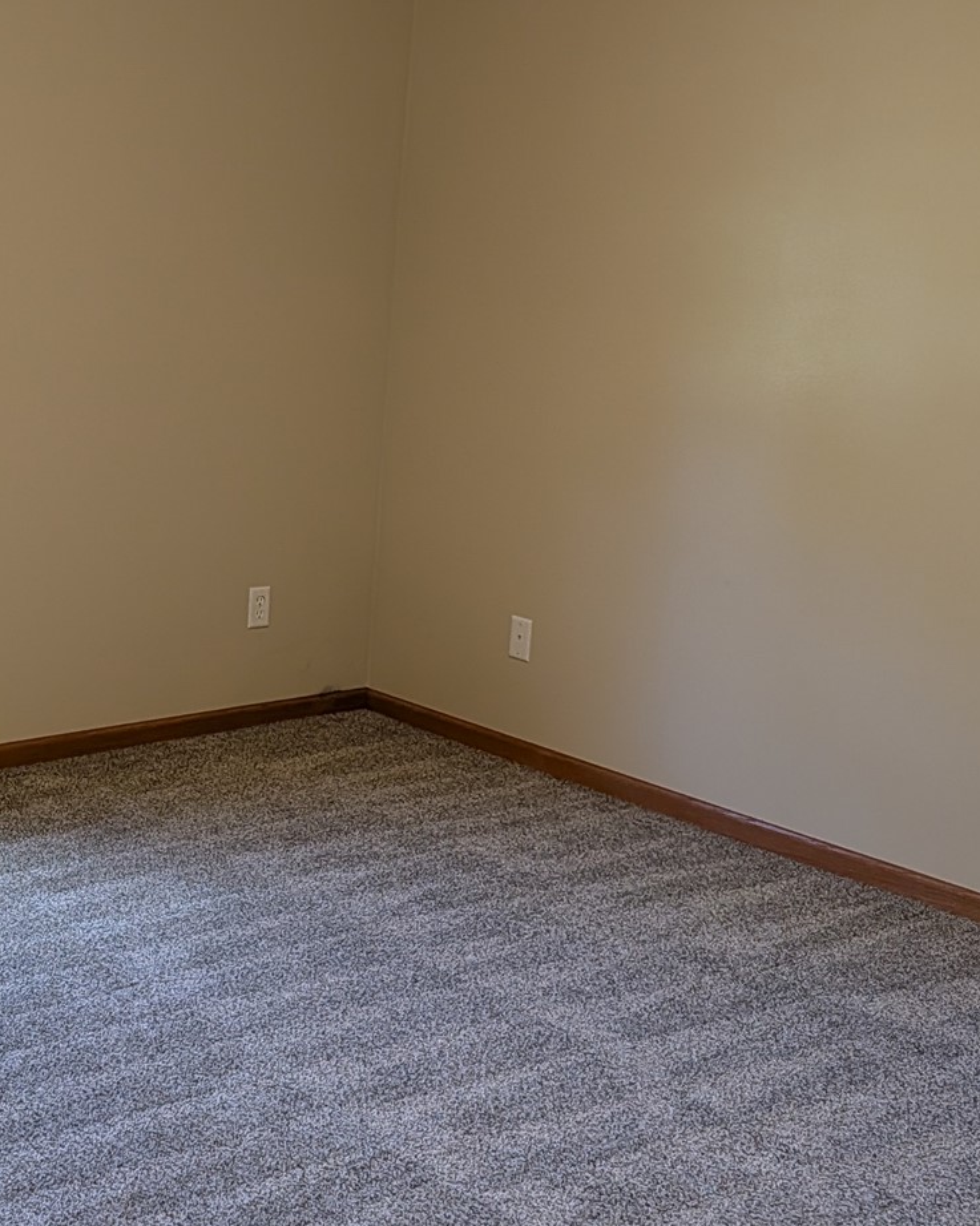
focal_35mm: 52
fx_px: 1886
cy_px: 554
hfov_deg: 28.6
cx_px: 219
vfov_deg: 36.0
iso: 254
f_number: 1.68
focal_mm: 6.9
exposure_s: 1/120
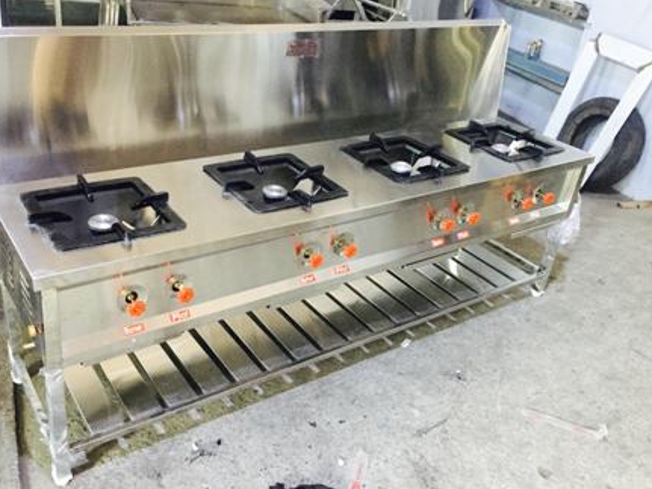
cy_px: 225
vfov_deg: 42.9
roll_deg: -7.3
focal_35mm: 33
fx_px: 621
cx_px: 289
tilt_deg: -28.3
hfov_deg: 55.2
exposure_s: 1/20
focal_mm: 4.15
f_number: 2.2
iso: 250
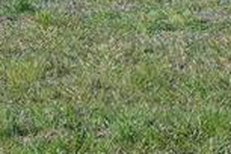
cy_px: -147
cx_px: 388
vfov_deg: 6.6
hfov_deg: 9.8
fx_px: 1290
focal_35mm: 201
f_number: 8
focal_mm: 30
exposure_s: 1/400
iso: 100
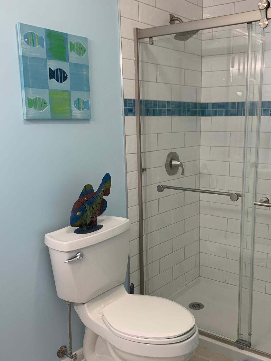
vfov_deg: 49.9
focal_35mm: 37
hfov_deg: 38.4
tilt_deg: -13.5
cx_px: 174
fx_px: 386
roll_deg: +0.1
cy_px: 210
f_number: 1.8
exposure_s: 1/60
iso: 100
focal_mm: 4.25
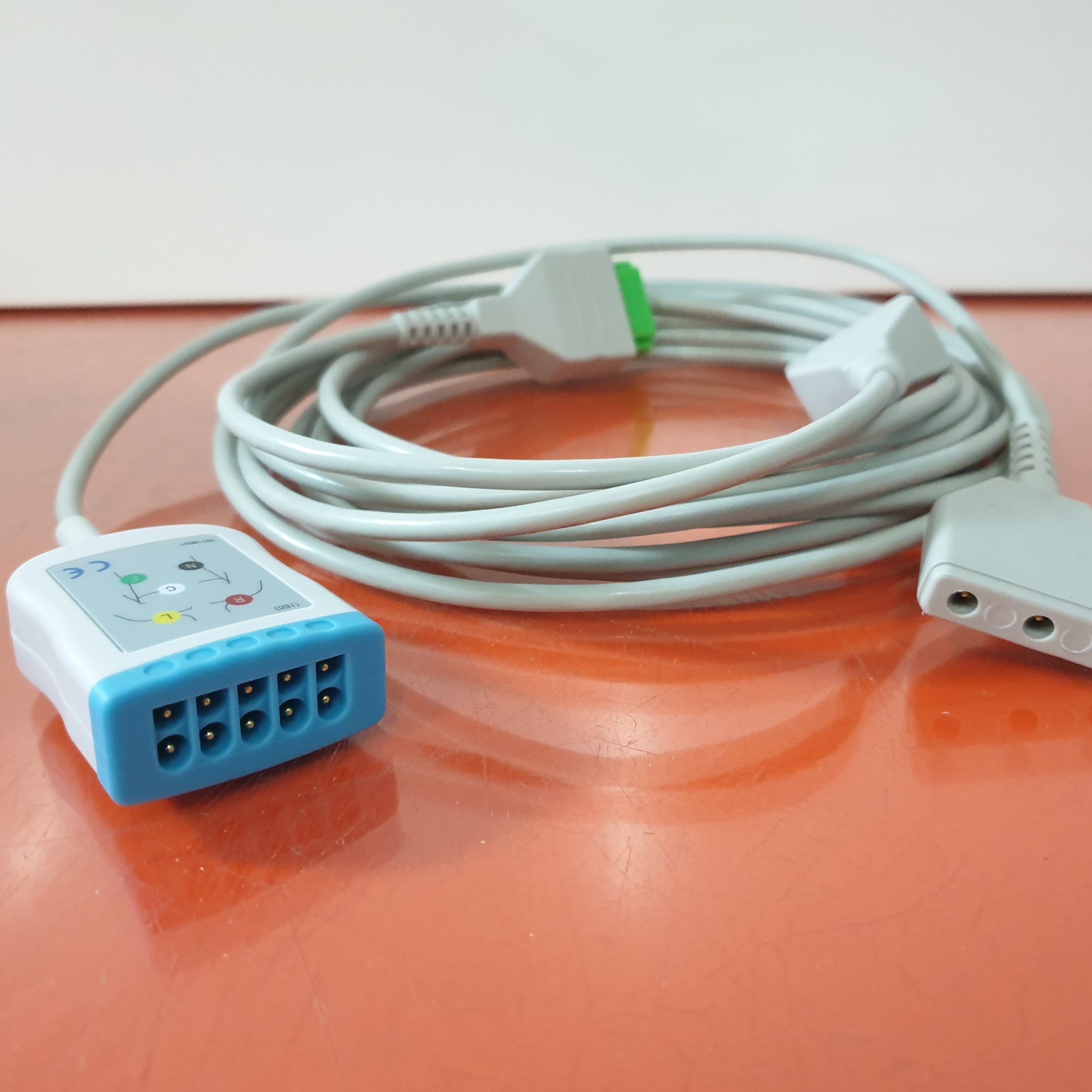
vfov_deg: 52.5
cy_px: 545
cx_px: 593
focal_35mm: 31
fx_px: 1106
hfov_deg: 52.5
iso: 320
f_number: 1.5
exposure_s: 1/50
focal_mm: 4.3
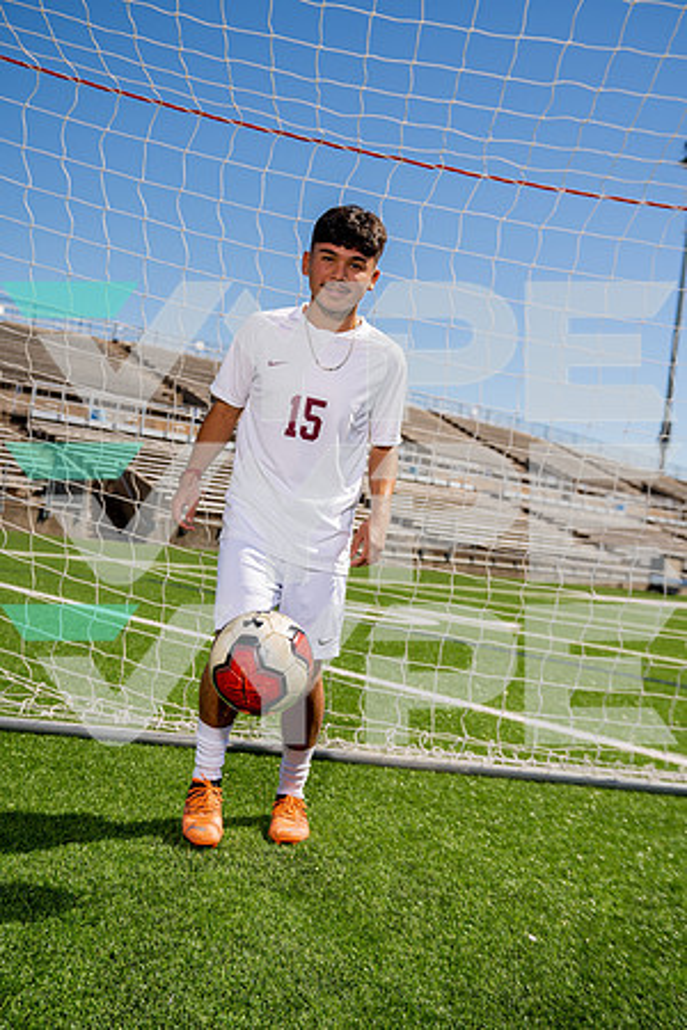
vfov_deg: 51.9
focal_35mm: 37
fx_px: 1059
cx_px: 344
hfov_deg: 35.9
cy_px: 515
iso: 100
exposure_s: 1/1000
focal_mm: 37
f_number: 4
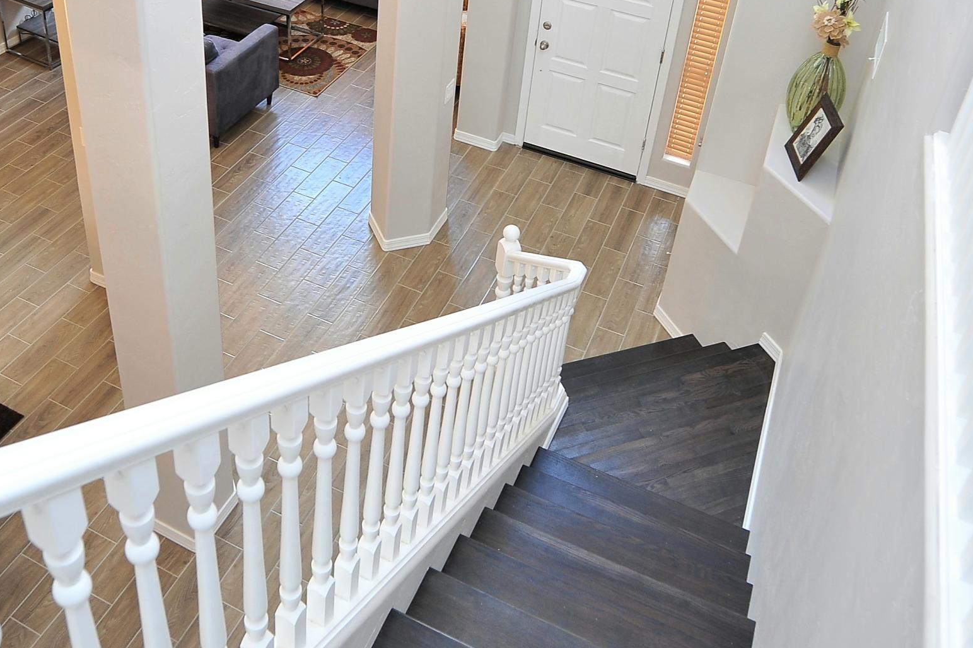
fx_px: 945
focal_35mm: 35
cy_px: 66
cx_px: 419
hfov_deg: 54.3
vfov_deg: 35.6
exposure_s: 1/30
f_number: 5.6
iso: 640
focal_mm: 18
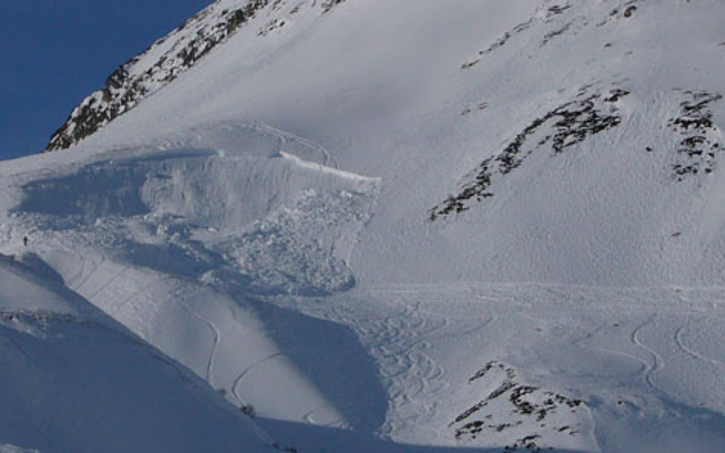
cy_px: 269
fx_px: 3657
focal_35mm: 185
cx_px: 241
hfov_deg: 11.3
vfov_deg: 7.1
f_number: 10
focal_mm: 14.2
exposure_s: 1/500
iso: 80
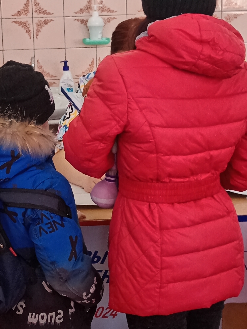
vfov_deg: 21.5
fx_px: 866
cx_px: 84
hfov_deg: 16.2
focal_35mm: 91
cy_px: 144
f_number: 1.9
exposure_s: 1/100
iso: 543
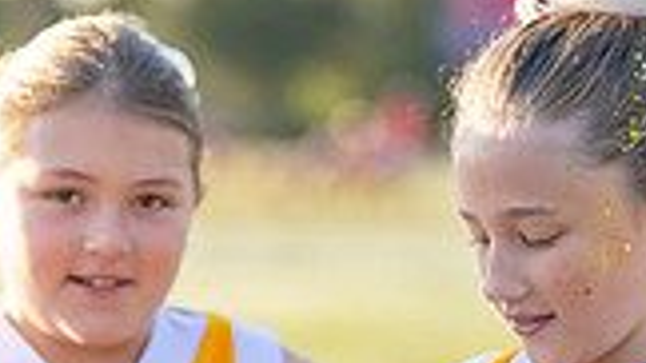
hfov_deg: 9.6
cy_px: 452
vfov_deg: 5.4
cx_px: 269
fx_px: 3853
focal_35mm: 225
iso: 100
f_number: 1.2
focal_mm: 50
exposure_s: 1/2000
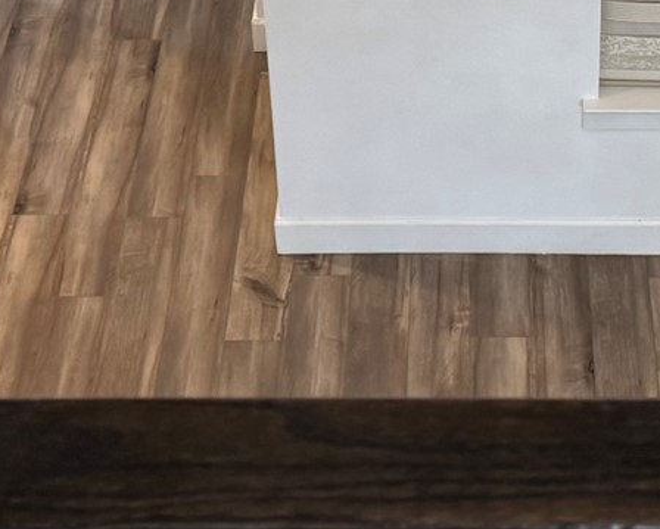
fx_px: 2091
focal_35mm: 107
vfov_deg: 13.9
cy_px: -141
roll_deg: +2.3
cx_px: 458
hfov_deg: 17.9
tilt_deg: -34.1
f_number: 1.78
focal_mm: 6.76
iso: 200
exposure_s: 1/60
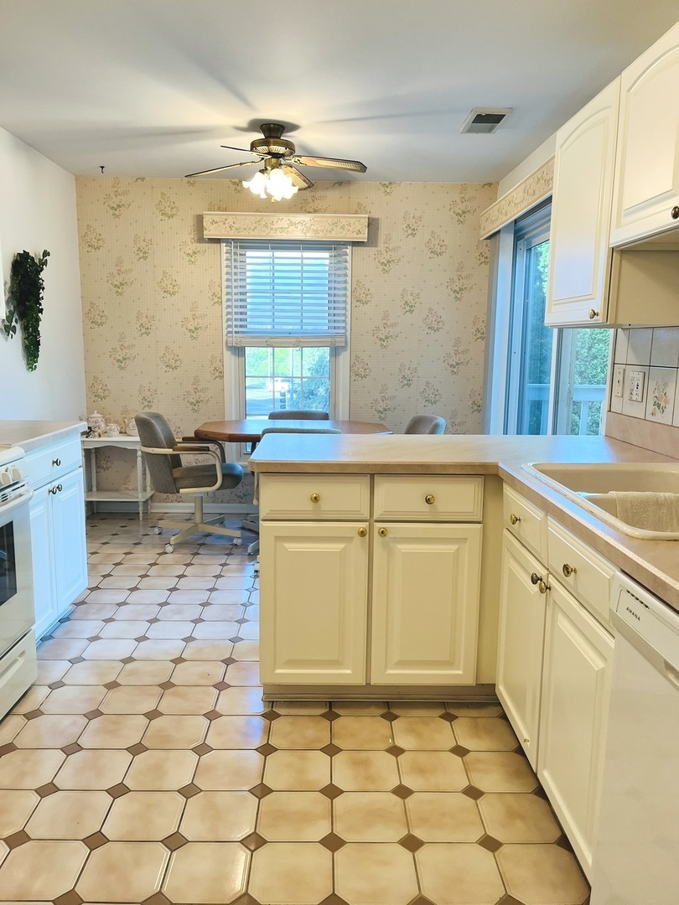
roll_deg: -0.9
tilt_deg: -9.6
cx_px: 340
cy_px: 452
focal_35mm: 26
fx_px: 680
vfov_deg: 67.3
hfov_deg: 53.1
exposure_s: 1/120
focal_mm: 5.1
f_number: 1.6
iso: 100
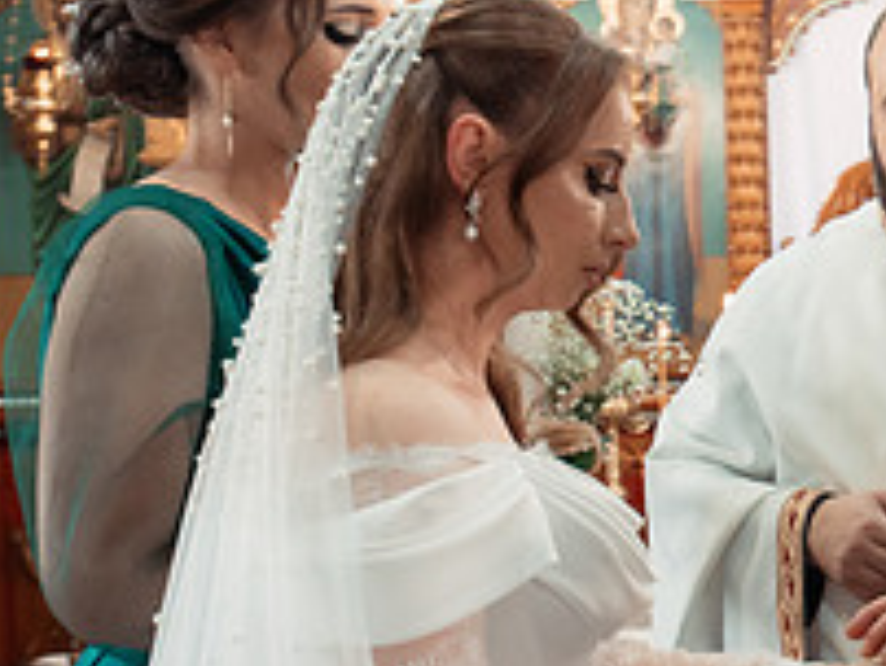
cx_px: 1167
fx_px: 2204
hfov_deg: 20.6
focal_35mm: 86
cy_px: 417
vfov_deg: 17.2
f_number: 3.2
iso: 1600
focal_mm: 30
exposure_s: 1/200
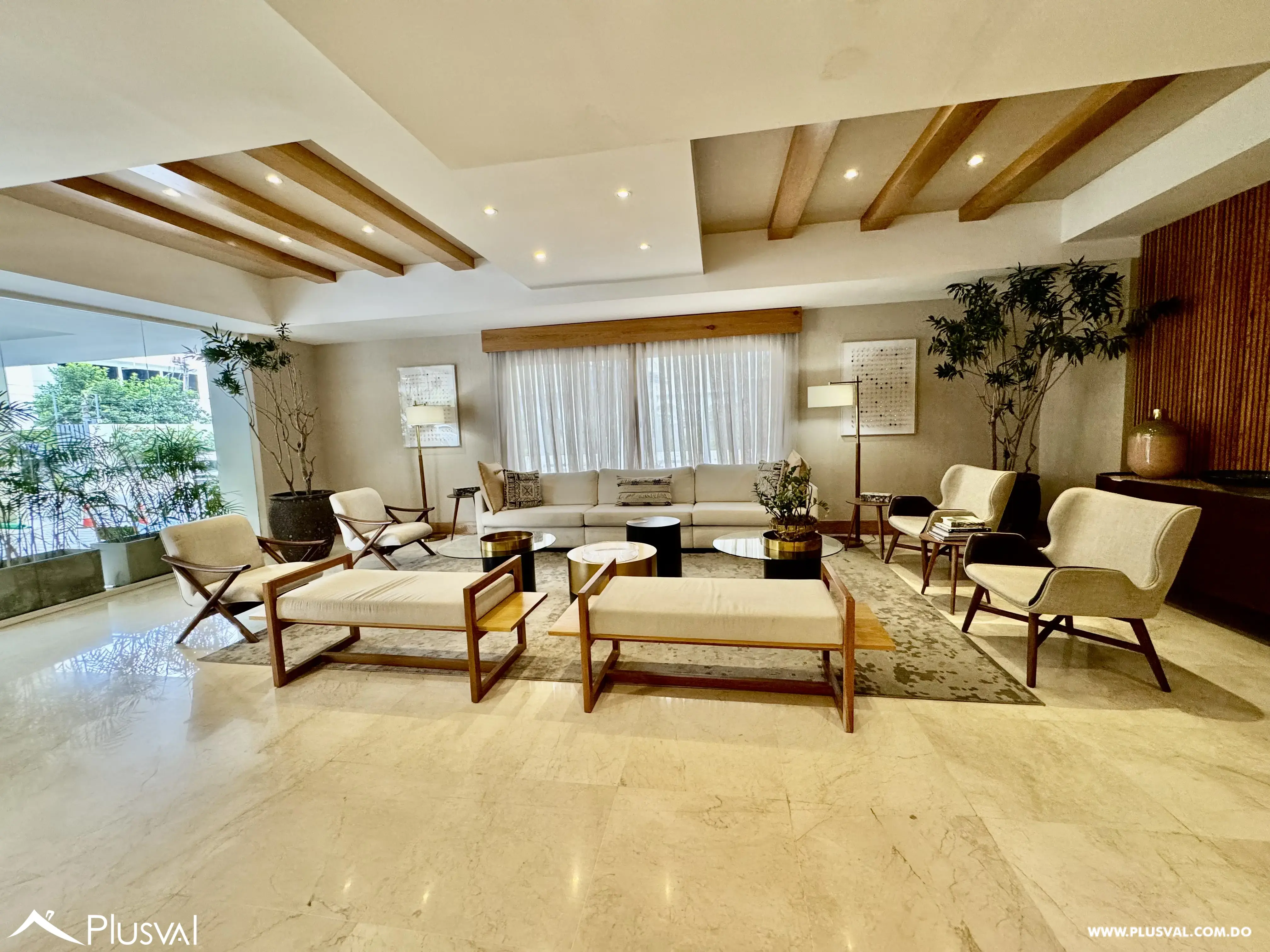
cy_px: 476
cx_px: 635
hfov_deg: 102.1
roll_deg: +1.8
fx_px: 514
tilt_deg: -6.8
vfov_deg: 85.7
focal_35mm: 14
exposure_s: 1/120
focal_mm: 2.22
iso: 250
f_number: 2.2
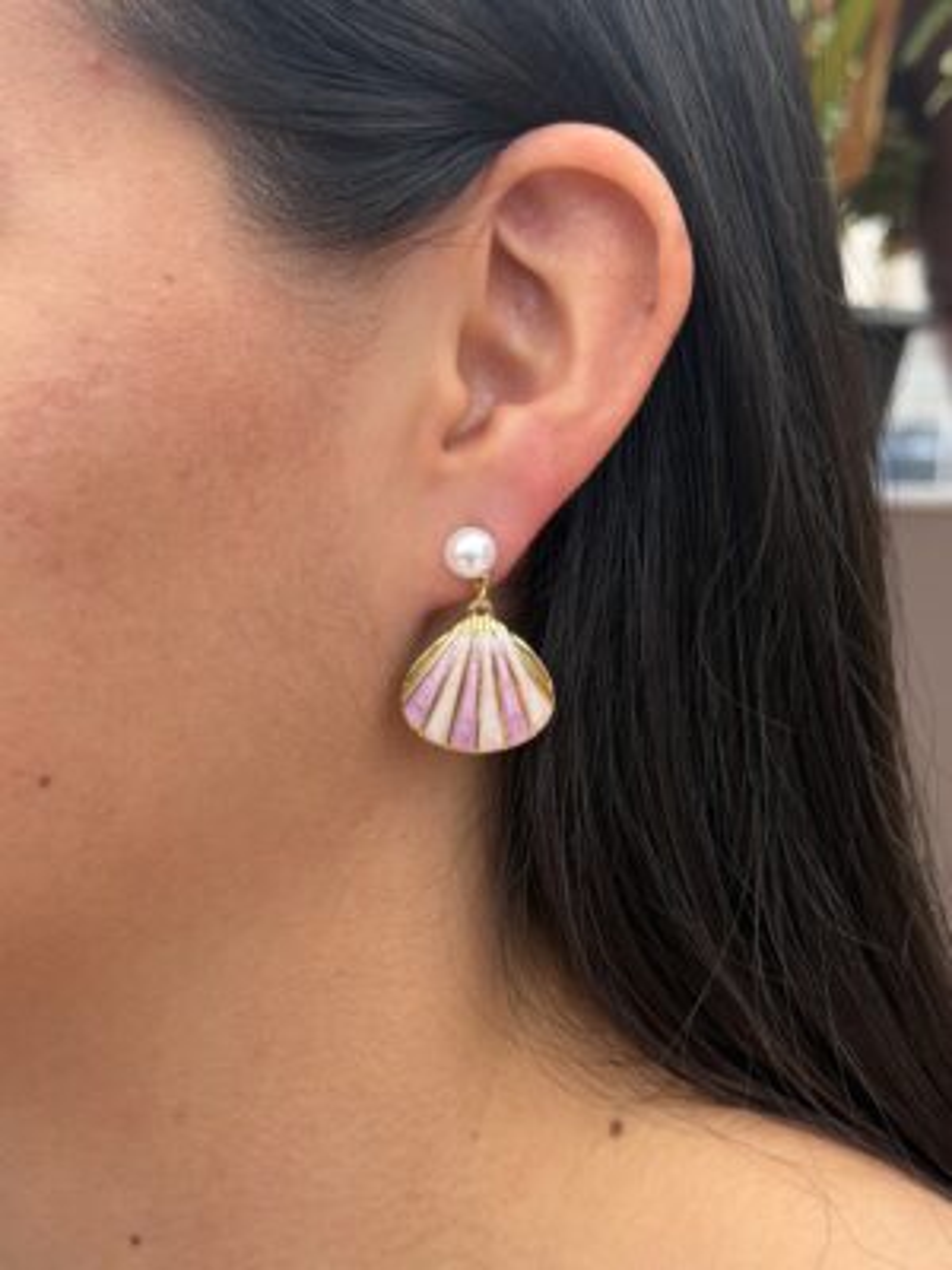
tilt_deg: -5.4
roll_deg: -0.6
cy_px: 635
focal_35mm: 48
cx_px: 476
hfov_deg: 30.3
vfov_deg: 39.7
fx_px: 1760
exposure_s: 1/962
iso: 64
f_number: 1.78
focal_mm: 6.76
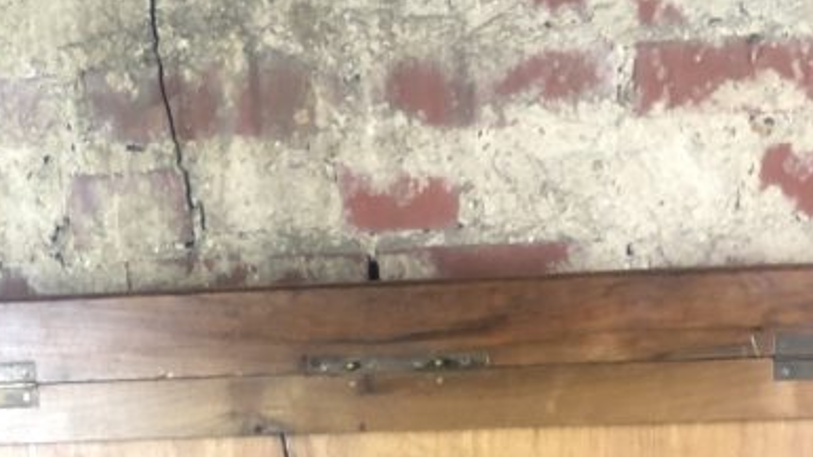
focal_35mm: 81
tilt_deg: -20.5
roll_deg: +2.0
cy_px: 1036
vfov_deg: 12.3
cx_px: 411
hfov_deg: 26.2
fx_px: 1746
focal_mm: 4
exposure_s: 1/17
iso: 50
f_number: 1.8
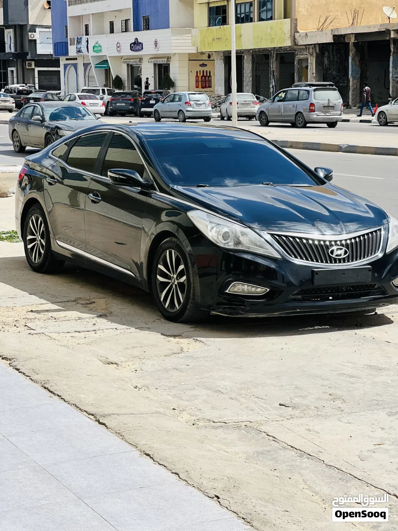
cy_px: 266
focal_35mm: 77
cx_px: 199
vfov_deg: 25.3
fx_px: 1180
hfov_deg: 19.1
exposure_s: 1/943
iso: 32
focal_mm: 9
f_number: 2.8
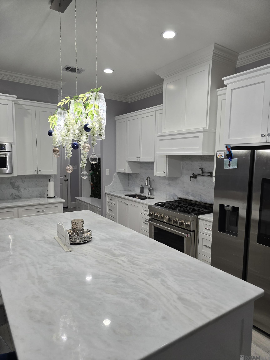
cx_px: 135
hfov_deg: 58.9
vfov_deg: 73.9
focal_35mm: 23
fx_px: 239
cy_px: 180
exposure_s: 1/120
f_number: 1.7
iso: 80
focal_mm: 6.3
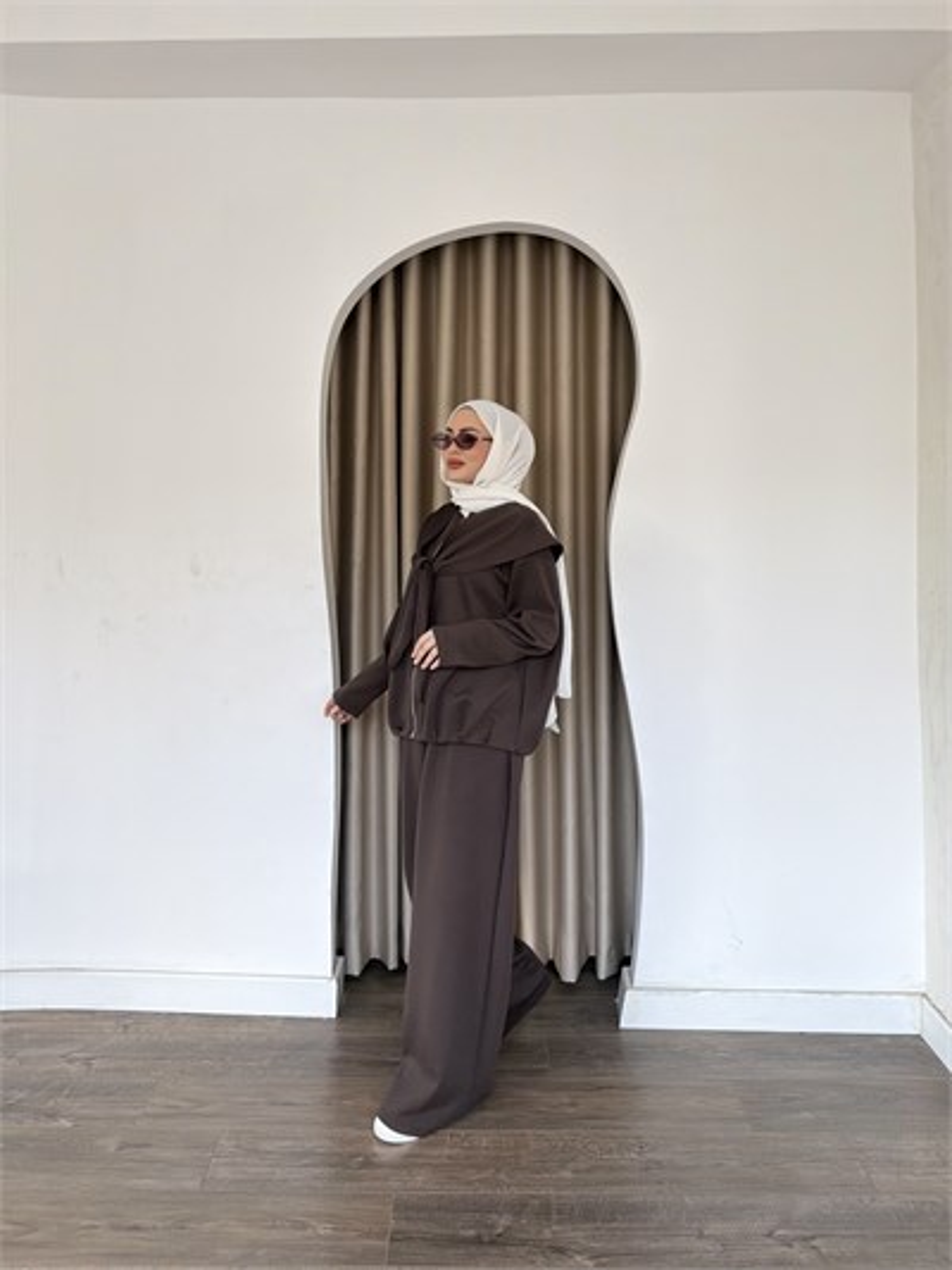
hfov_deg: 56.8
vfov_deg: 71.6
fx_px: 880
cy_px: 635
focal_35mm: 24
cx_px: 476
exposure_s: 1/488
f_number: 1.78
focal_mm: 6.76
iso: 200
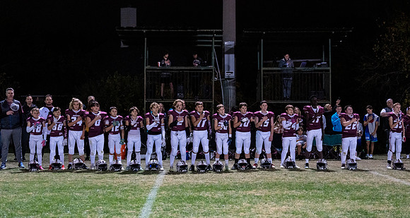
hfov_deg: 28.4
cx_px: 204
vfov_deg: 15.3
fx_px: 810
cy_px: 135
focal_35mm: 75
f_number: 2.8
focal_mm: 70
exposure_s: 1/320
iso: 5000
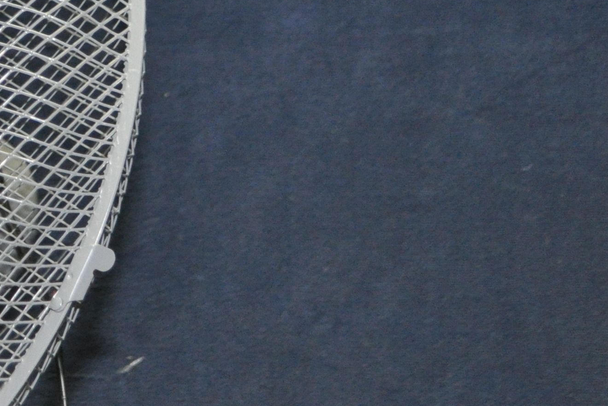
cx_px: -274
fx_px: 2635
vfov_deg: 8.8
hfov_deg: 12.6
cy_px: 197
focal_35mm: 156
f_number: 4.8
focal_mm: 32
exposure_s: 1/60
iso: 800
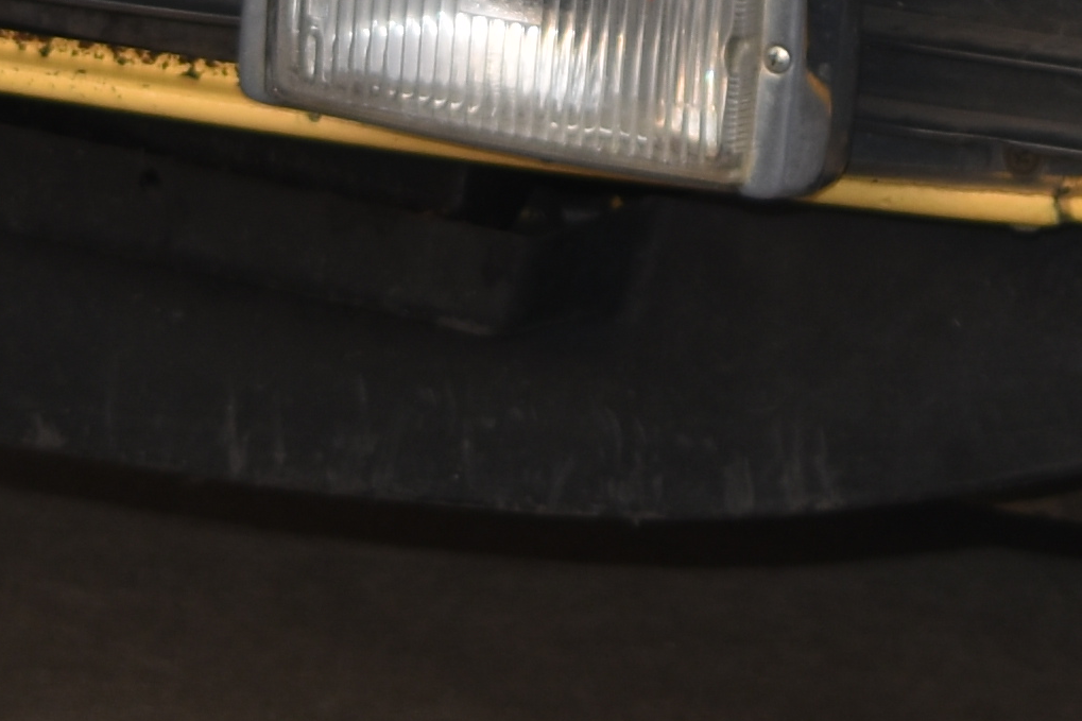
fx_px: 14602
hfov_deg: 4.2
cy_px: -1034
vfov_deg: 2.8
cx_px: 2101
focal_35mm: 486
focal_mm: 55
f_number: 5.6
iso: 100
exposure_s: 1/80
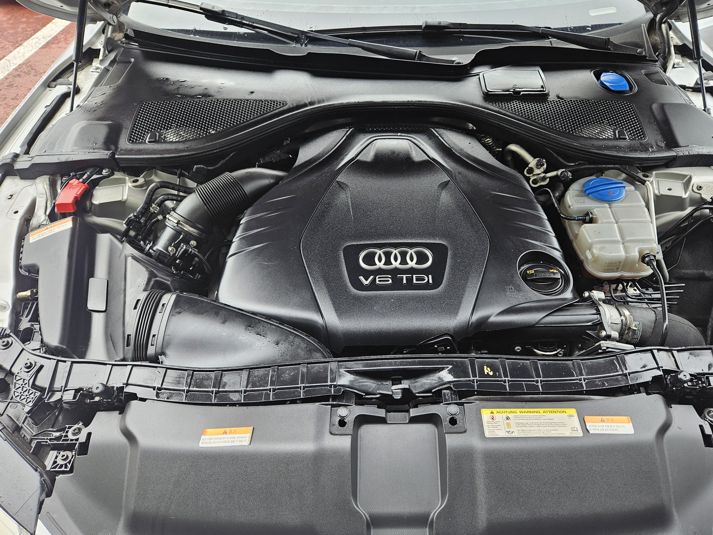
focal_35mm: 26
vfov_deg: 53.0
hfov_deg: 67.0
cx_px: 402
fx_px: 536
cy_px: 253
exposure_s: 1/120
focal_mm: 5.4
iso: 50
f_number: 1.8
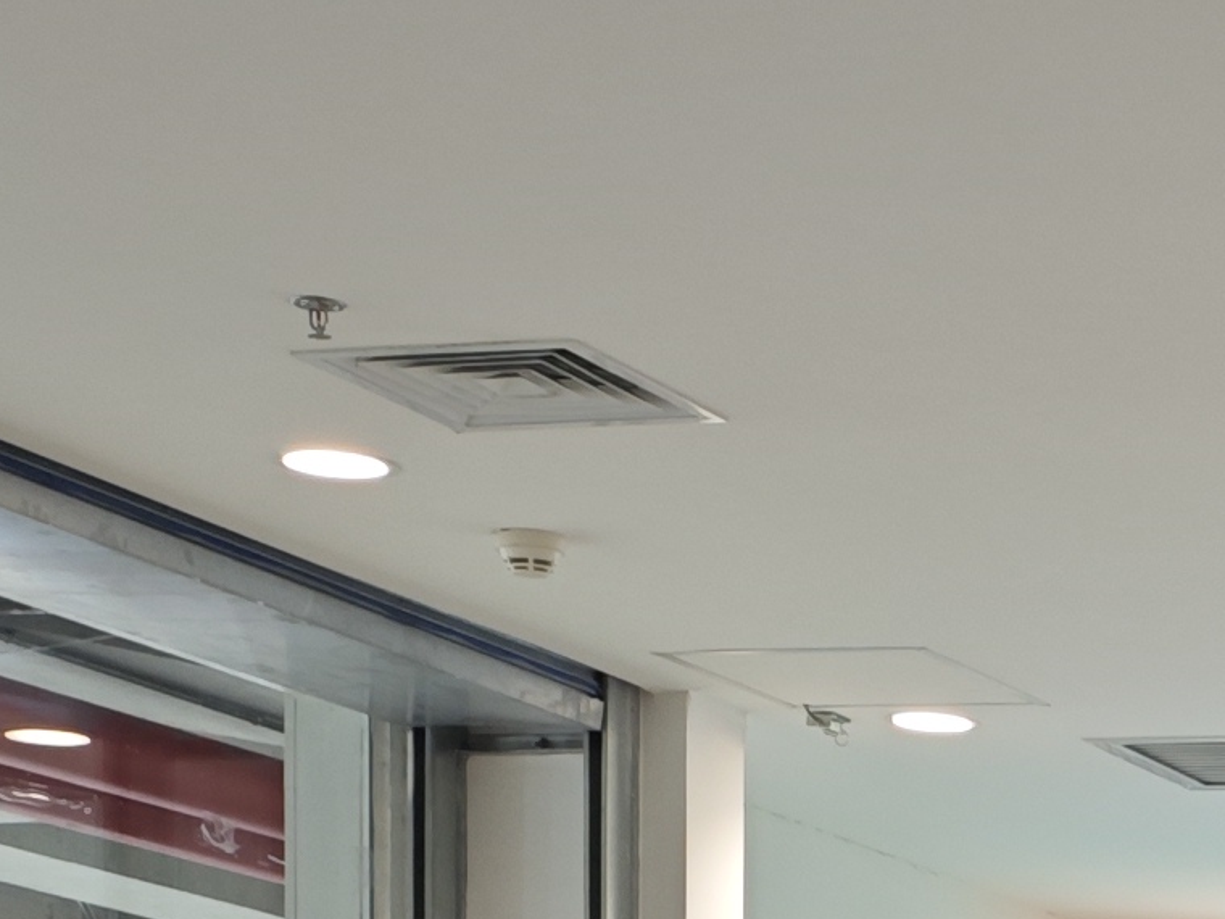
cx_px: 1792
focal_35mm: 124
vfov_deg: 10.6
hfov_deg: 14.9
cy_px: 2062
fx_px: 4388
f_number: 1.42
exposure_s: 1/100
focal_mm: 6.68
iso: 100
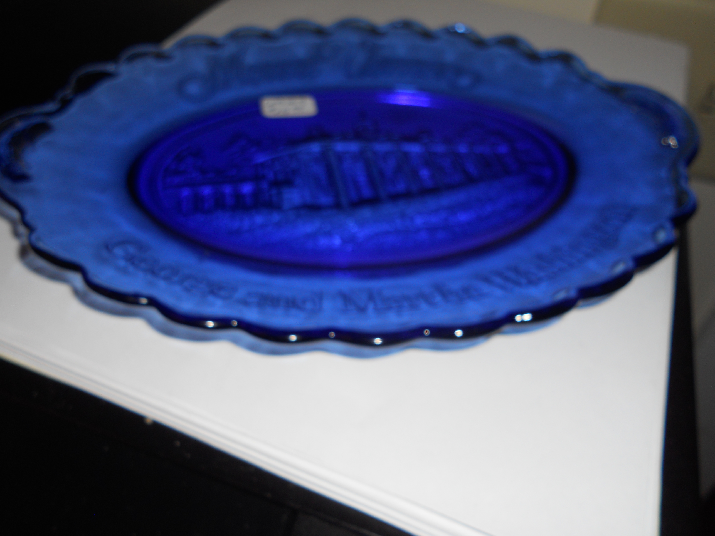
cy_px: 268
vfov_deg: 44.2
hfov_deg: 56.8
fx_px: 661
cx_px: 358
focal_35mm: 32
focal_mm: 5.8
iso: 80
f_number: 8.8
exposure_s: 1/25
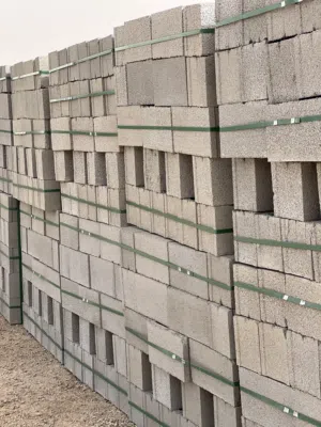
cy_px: 214
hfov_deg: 19.1
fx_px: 952
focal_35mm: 77
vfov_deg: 25.3
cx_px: 160
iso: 32
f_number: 2.8
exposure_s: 1/405
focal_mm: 9
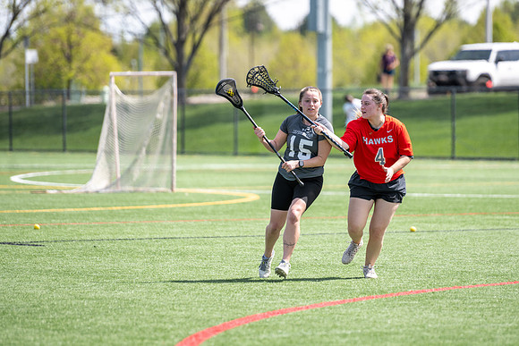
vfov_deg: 5.4
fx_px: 3673
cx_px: 308
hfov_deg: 8.1
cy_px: 181
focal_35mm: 255
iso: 100
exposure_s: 1/2000
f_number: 2.8
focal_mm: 200
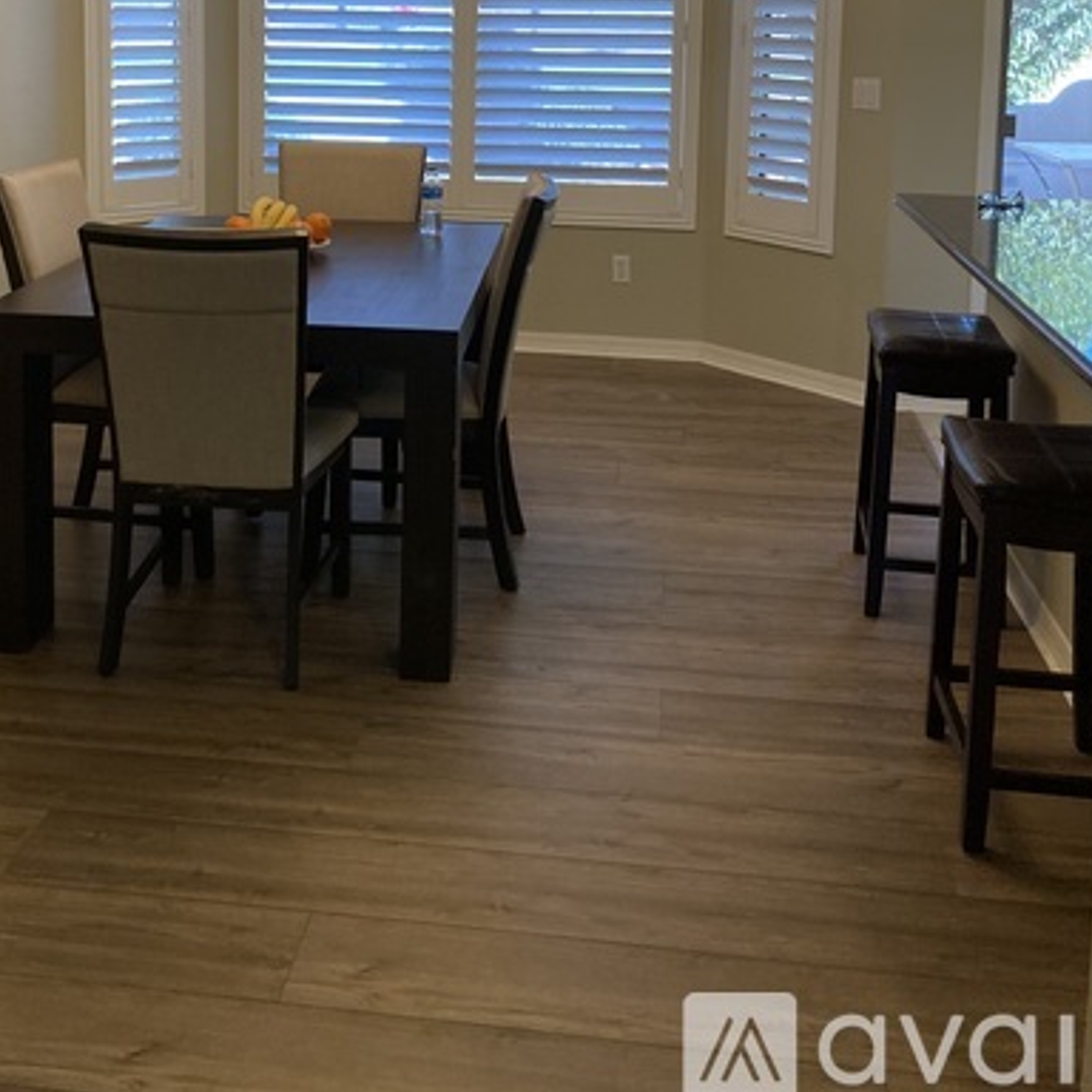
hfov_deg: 39.0
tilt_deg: -5.5
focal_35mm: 43
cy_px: 158
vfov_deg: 37.2
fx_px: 1535
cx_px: 432
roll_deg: -0.9
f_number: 1.8
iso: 160
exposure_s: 1/60
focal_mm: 3.99
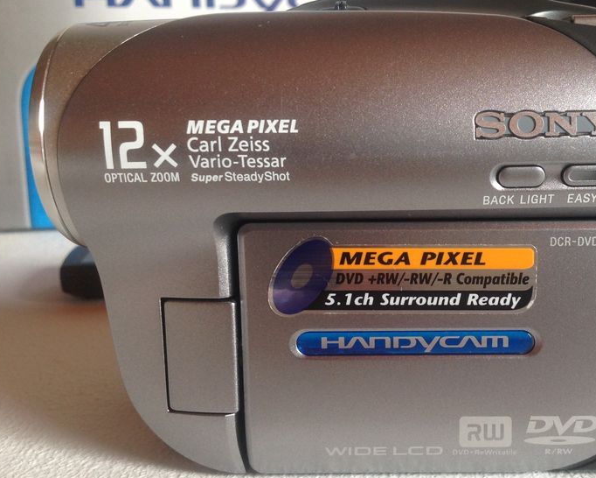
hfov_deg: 36.7
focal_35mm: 50
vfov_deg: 30.3
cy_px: 236
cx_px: 424
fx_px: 882
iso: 50
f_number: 2.4
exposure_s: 1/20
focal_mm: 4.28
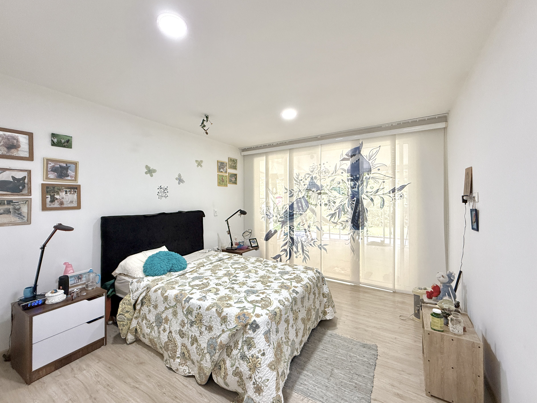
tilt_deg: +0.6
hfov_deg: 98.1
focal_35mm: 15
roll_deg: +0.2
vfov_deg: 81.7
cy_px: 198
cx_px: 258
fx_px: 233
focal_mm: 2.22
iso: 320
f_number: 2.2
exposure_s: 1/99
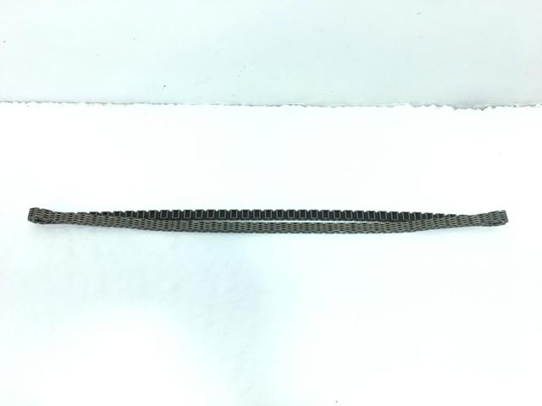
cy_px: 203
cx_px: 271
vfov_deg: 48.2
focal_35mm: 29
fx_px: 454
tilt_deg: -60.2
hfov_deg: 61.7
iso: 25
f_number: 2.2
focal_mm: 4.15
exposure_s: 1/269
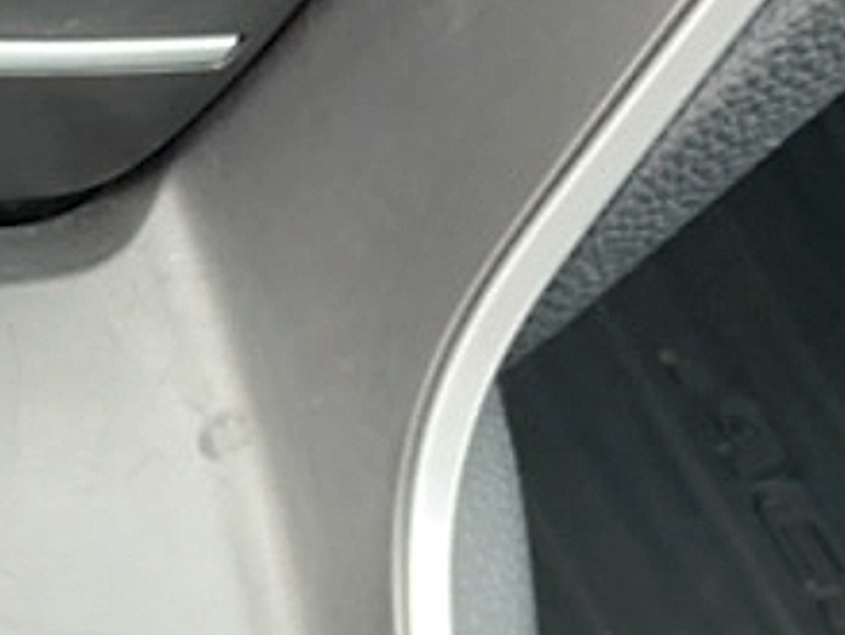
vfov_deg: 10.8
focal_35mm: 131
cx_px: -508
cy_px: 1030
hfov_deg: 13.9
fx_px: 3200
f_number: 1.8
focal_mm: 3
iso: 32
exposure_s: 1/60
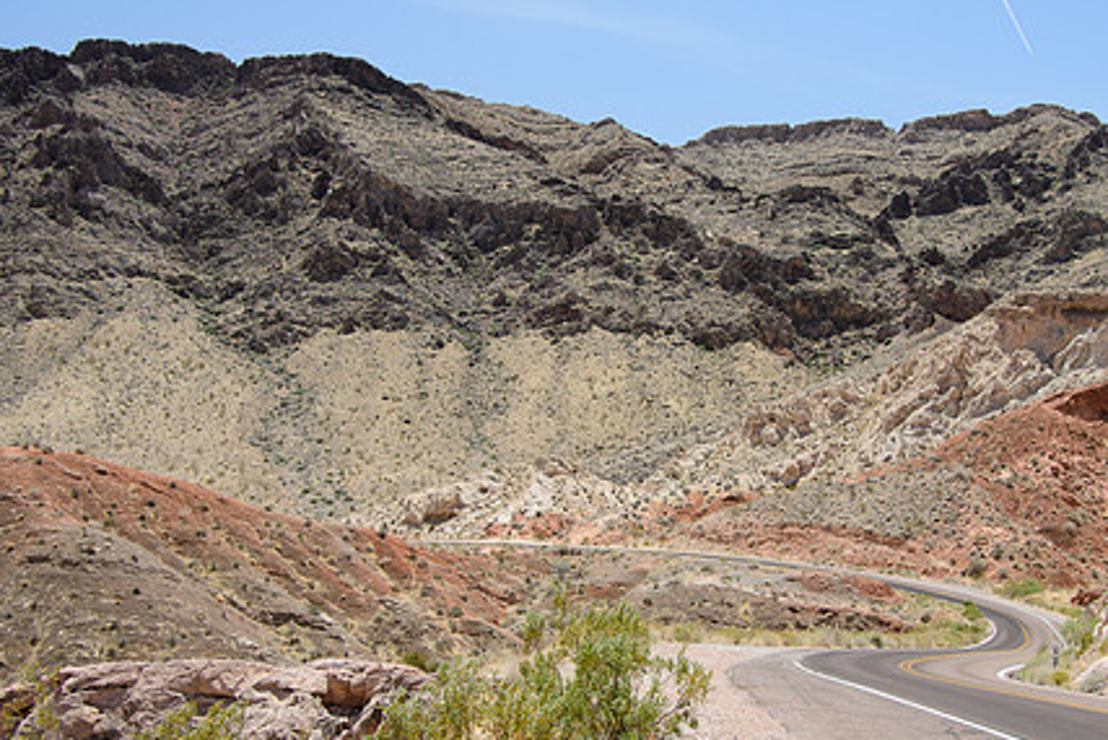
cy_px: 393
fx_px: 1632
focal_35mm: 53
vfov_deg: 25.5
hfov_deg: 37.3
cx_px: 688
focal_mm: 26
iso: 200
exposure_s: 1/320
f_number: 5
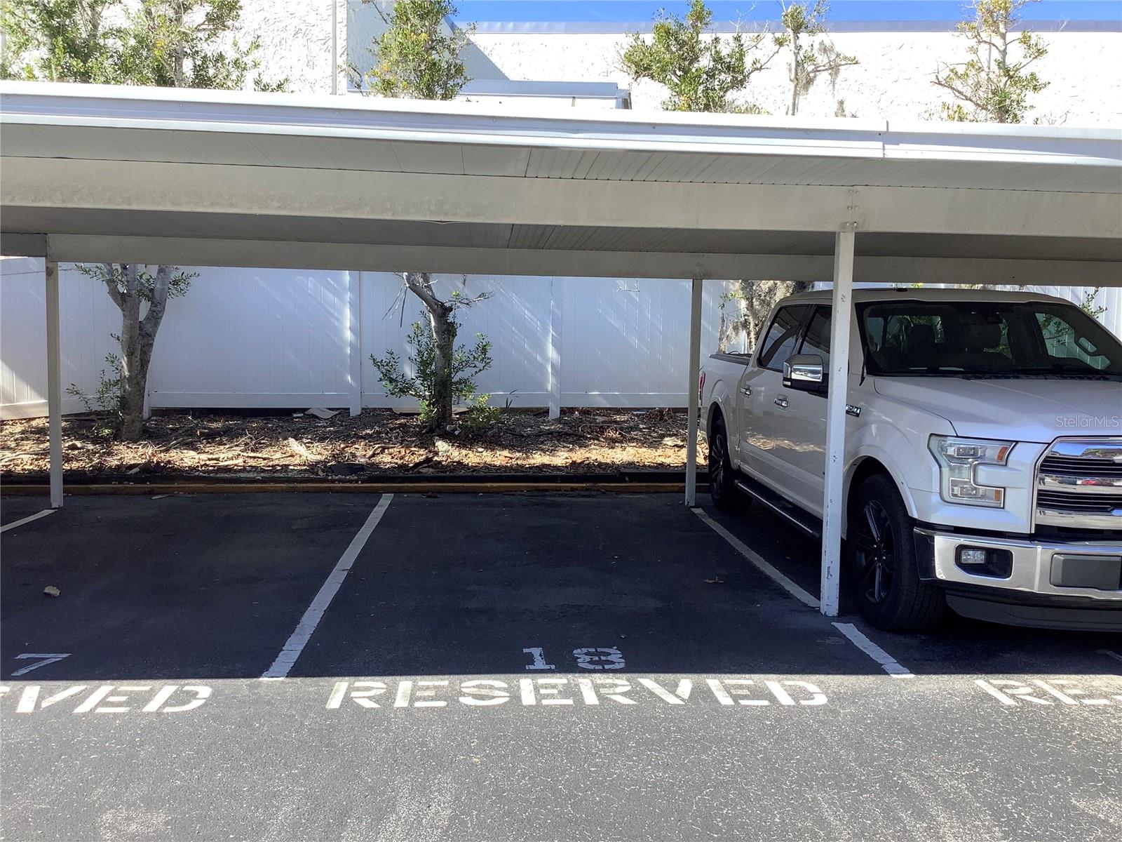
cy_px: 421
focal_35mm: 31
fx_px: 1005
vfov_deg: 45.4
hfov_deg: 58.4
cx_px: 561
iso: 25
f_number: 2.4
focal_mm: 3.3
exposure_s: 1/429
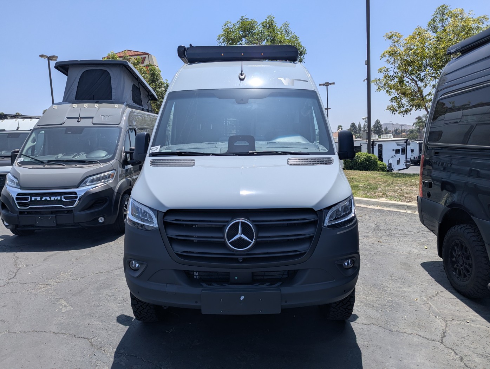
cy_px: 184
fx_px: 340
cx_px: 245
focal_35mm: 24
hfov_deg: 71.5
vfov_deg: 56.9
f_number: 1.85
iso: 48
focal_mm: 6.81
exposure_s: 1/2513
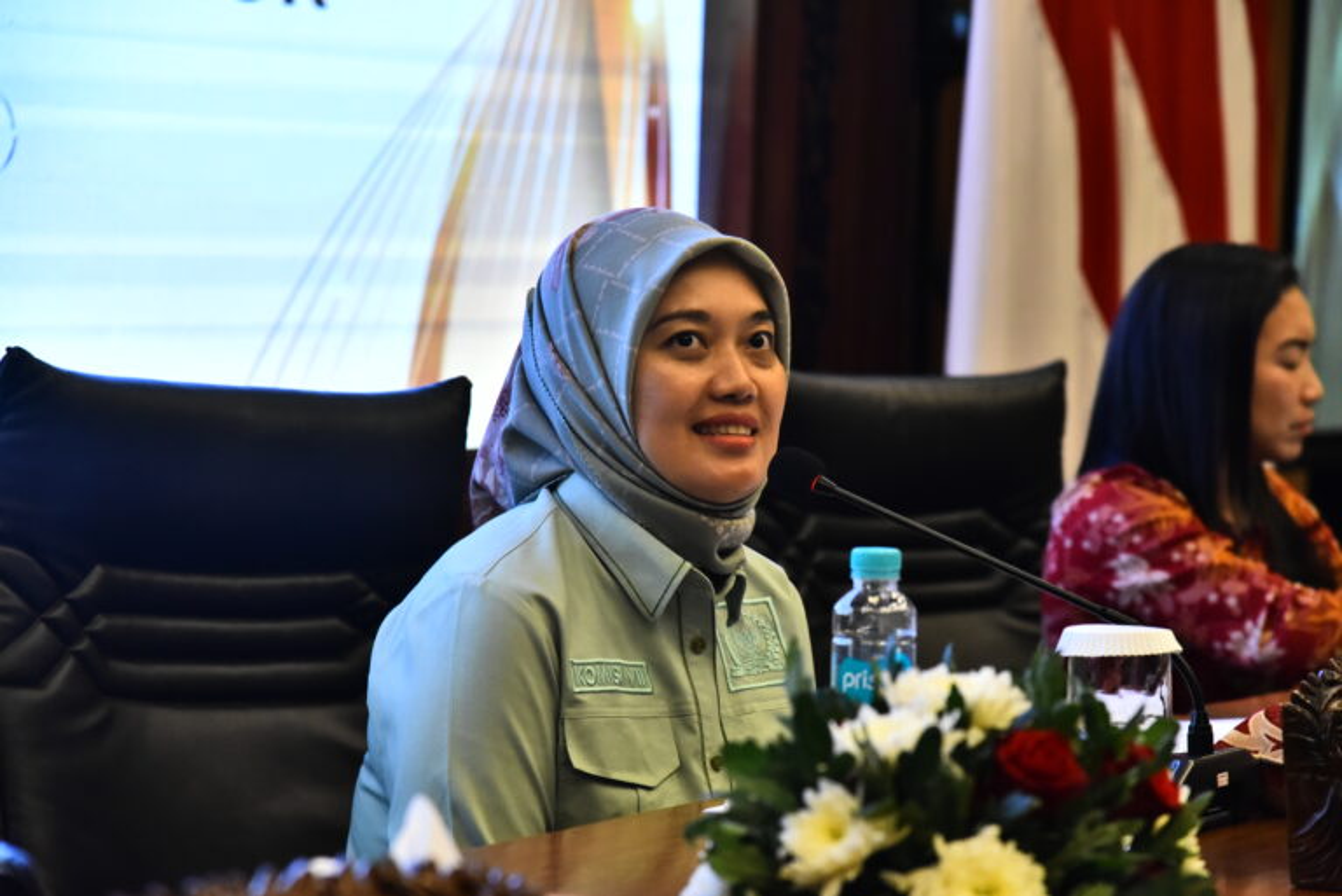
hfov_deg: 17.1
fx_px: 4476
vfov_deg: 11.4
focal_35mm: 120
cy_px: 448
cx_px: 671
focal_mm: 120
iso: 3200
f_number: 5.6
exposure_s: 1/100
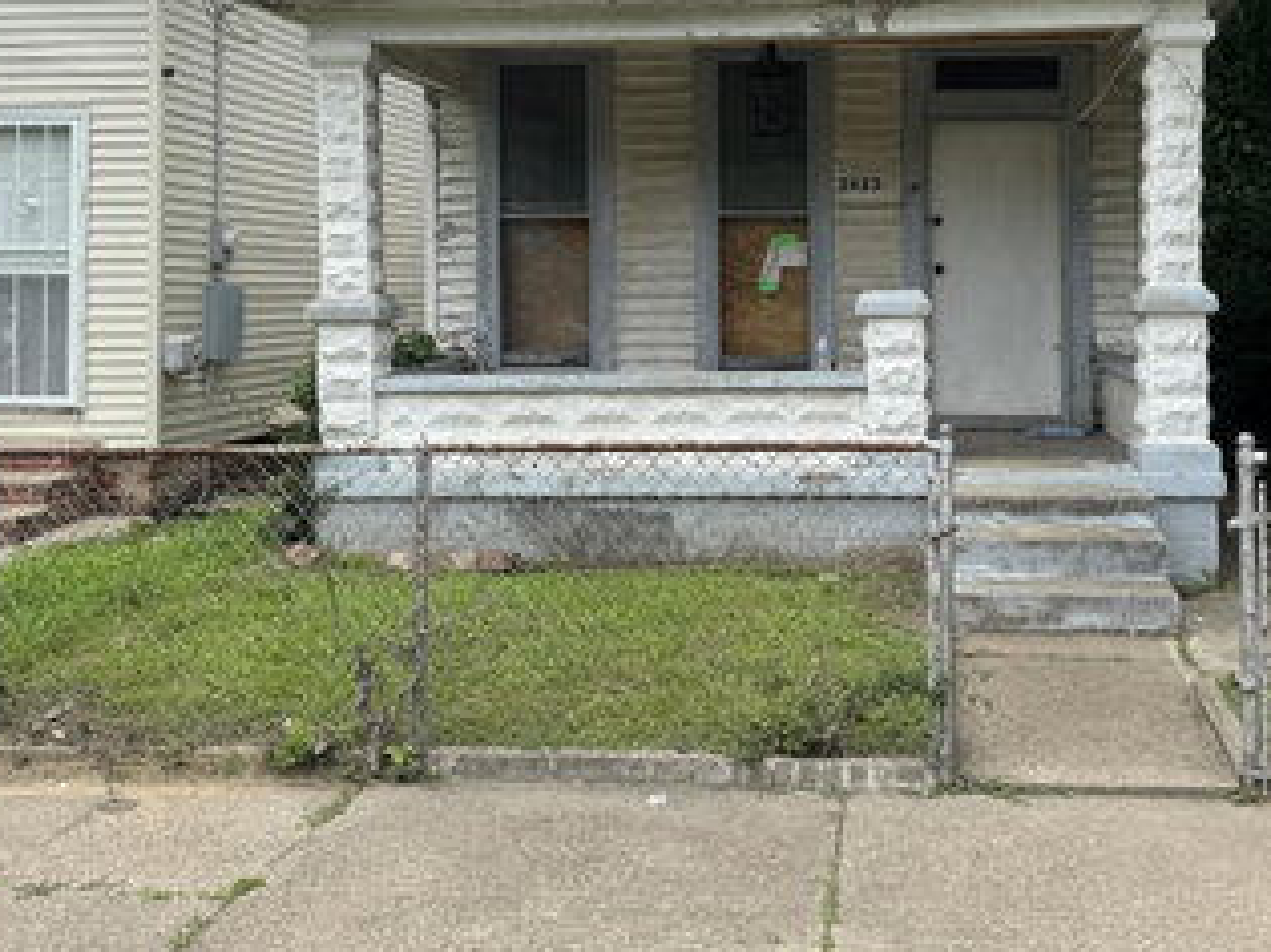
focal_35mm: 39
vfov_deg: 36.3
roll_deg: +0.5
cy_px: 290
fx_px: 1431
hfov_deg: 47.5
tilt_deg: +0.1
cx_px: 783
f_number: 1.78
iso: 80
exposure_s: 1/2506
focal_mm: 6.76
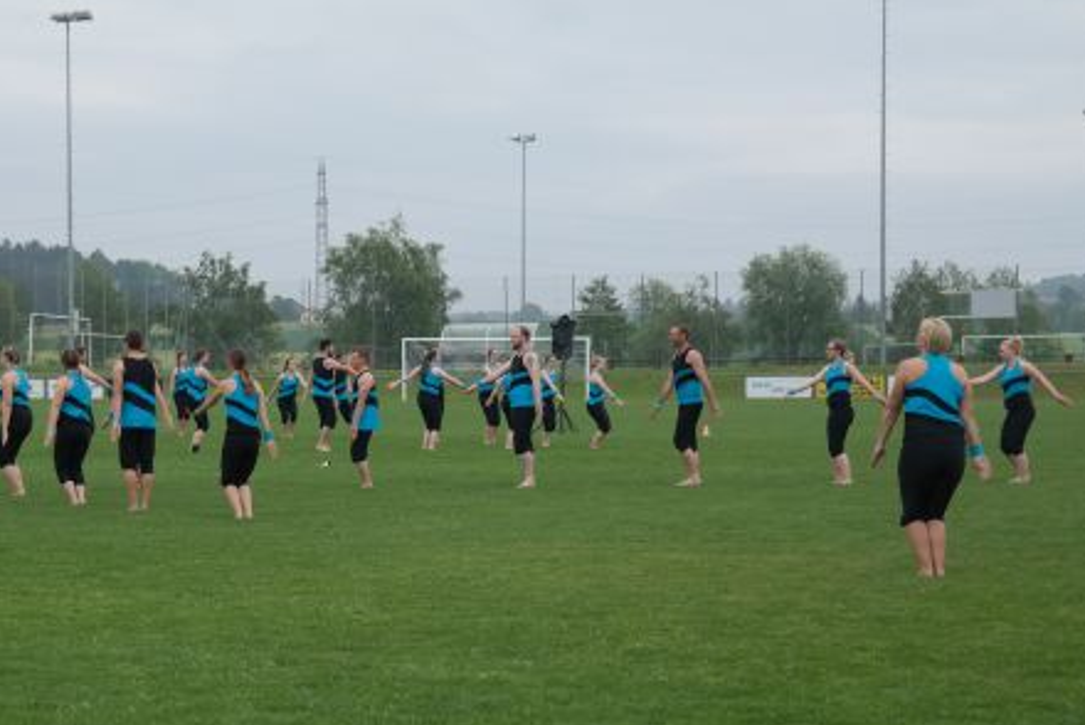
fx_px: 2805
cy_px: 462
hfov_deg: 21.8
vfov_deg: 14.7
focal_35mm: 93
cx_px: 392
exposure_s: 1/125
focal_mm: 42
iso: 200
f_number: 5
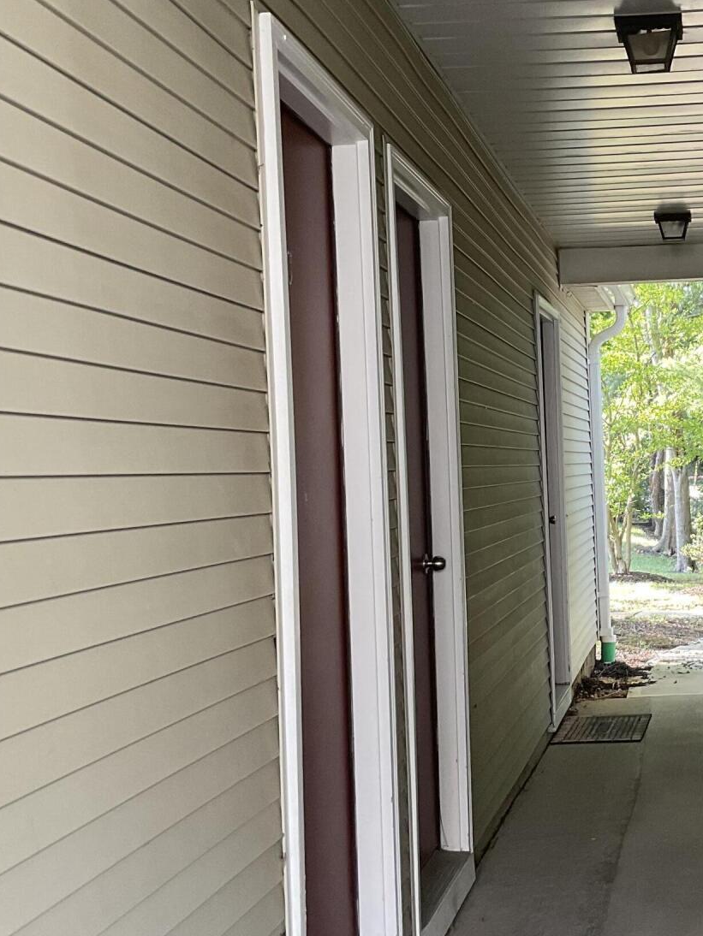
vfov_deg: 36.2
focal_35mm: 53
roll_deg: +2.2
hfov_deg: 26.6
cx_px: 634
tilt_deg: +0.1
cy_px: 457
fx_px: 1435
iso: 64
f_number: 1.8
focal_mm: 3
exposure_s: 1/63
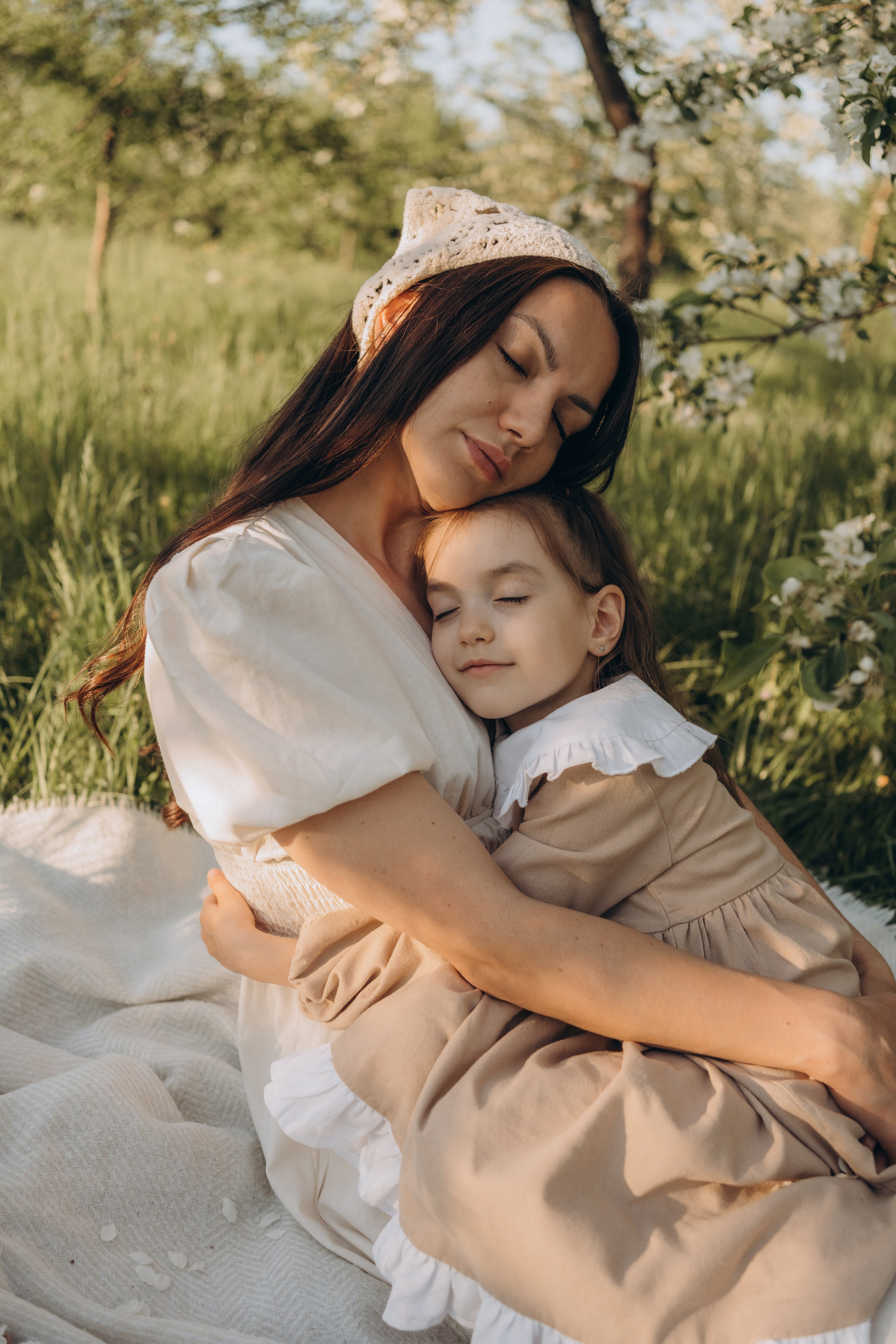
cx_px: 448
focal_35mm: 35
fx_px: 1307
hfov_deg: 37.9
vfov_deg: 54.4
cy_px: 672
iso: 500
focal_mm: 35
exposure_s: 1/1250
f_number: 2.8
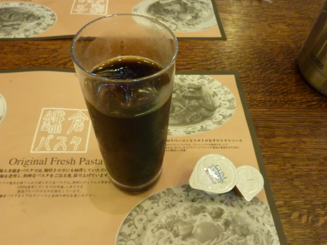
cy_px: 116
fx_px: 255
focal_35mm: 27
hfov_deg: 65.3
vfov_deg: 51.3
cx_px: 166
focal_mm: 4.1
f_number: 3.3
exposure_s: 1/13
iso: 400
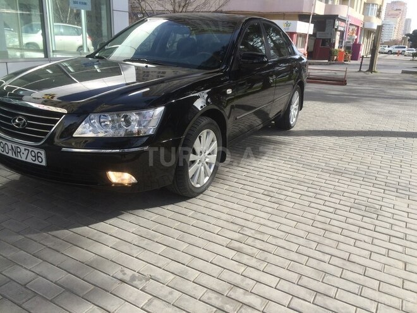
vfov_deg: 48.2
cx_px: 208
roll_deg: -1.4
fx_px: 349
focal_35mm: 29
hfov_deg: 61.7
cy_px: 156
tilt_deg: -19.7
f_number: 2.2
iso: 32
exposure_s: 1/631
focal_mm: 4.15
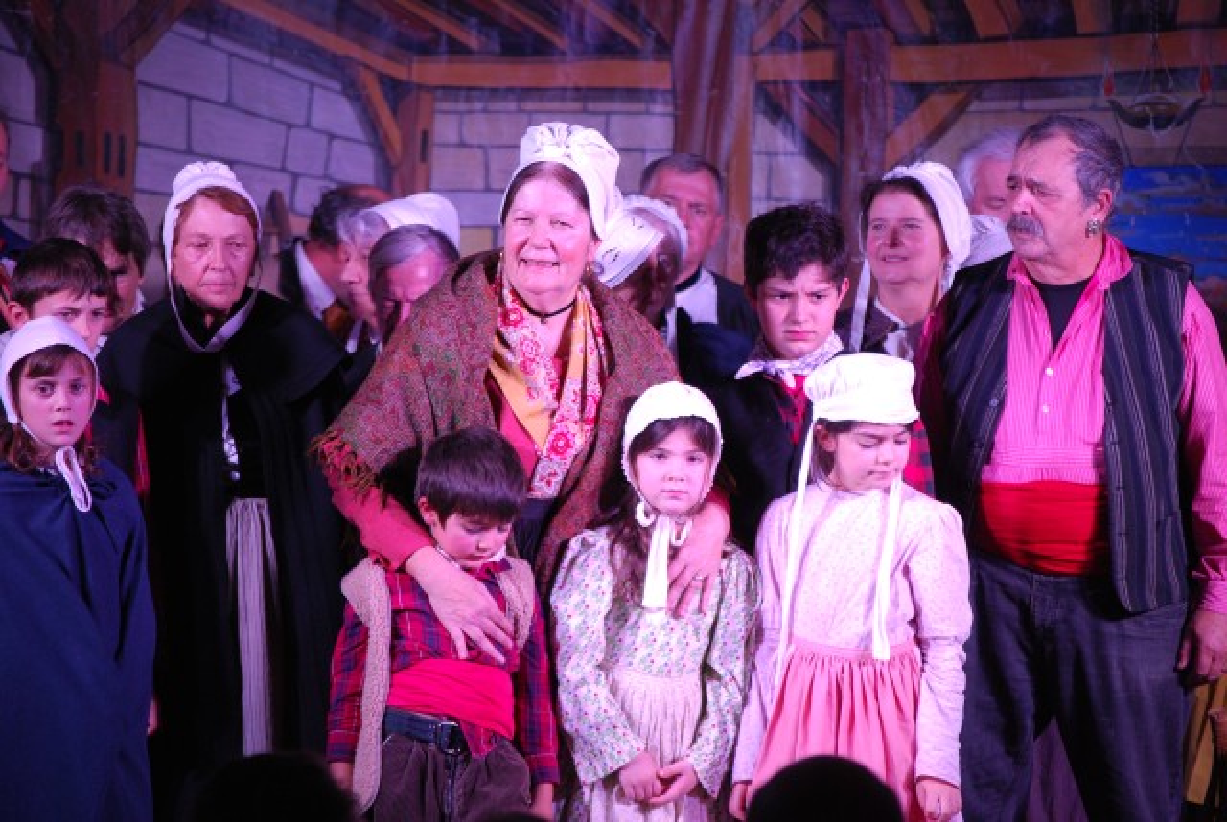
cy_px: 411
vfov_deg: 8.7
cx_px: 614
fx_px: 5377
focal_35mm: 158
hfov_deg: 13.0
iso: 400
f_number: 4.8
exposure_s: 1/50
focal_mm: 105
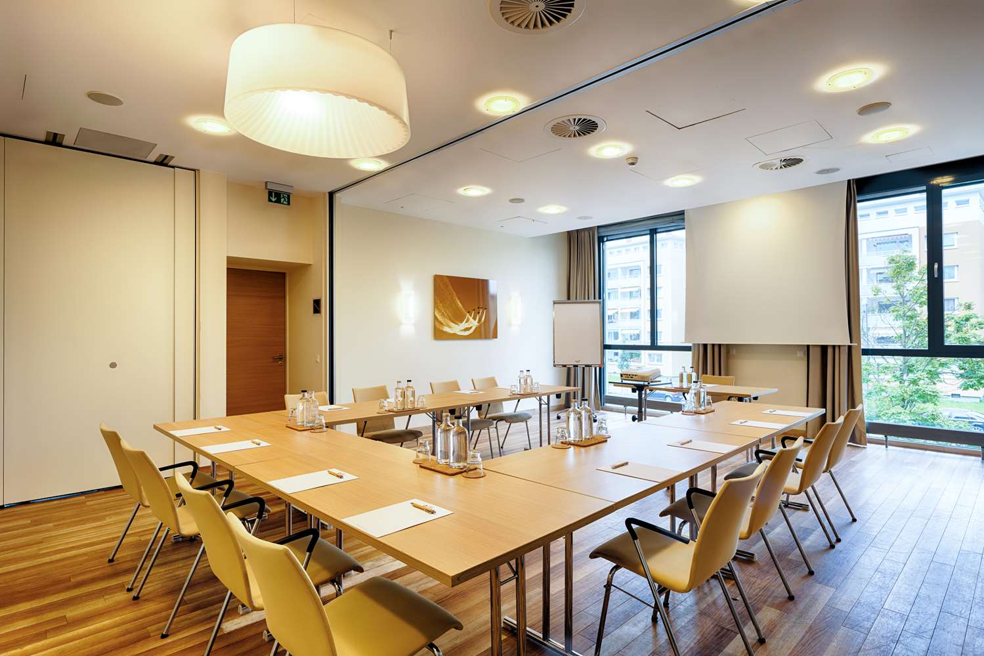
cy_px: 328
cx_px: 492
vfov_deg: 65.9
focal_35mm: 18
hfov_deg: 88.4
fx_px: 506
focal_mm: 18.5
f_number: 8
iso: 100
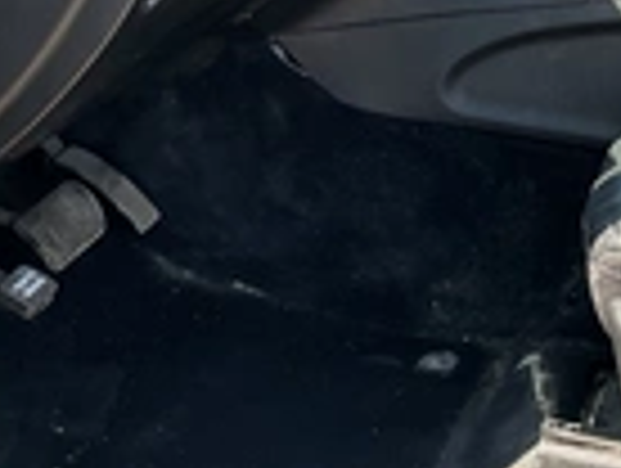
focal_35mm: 81
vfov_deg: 17.6
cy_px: -50
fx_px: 1456
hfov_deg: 23.3
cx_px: 585
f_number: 1.8
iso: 20
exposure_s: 1/132
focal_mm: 3
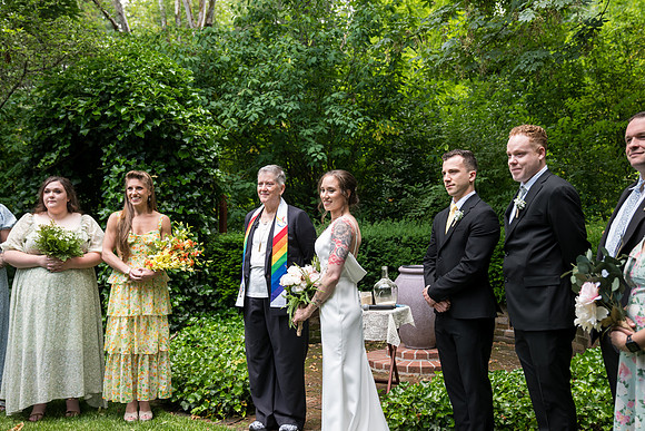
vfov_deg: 31.9
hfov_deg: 46.4
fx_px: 753
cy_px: 216
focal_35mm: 42
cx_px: 322
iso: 640
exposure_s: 1/400
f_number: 3.5
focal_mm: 42
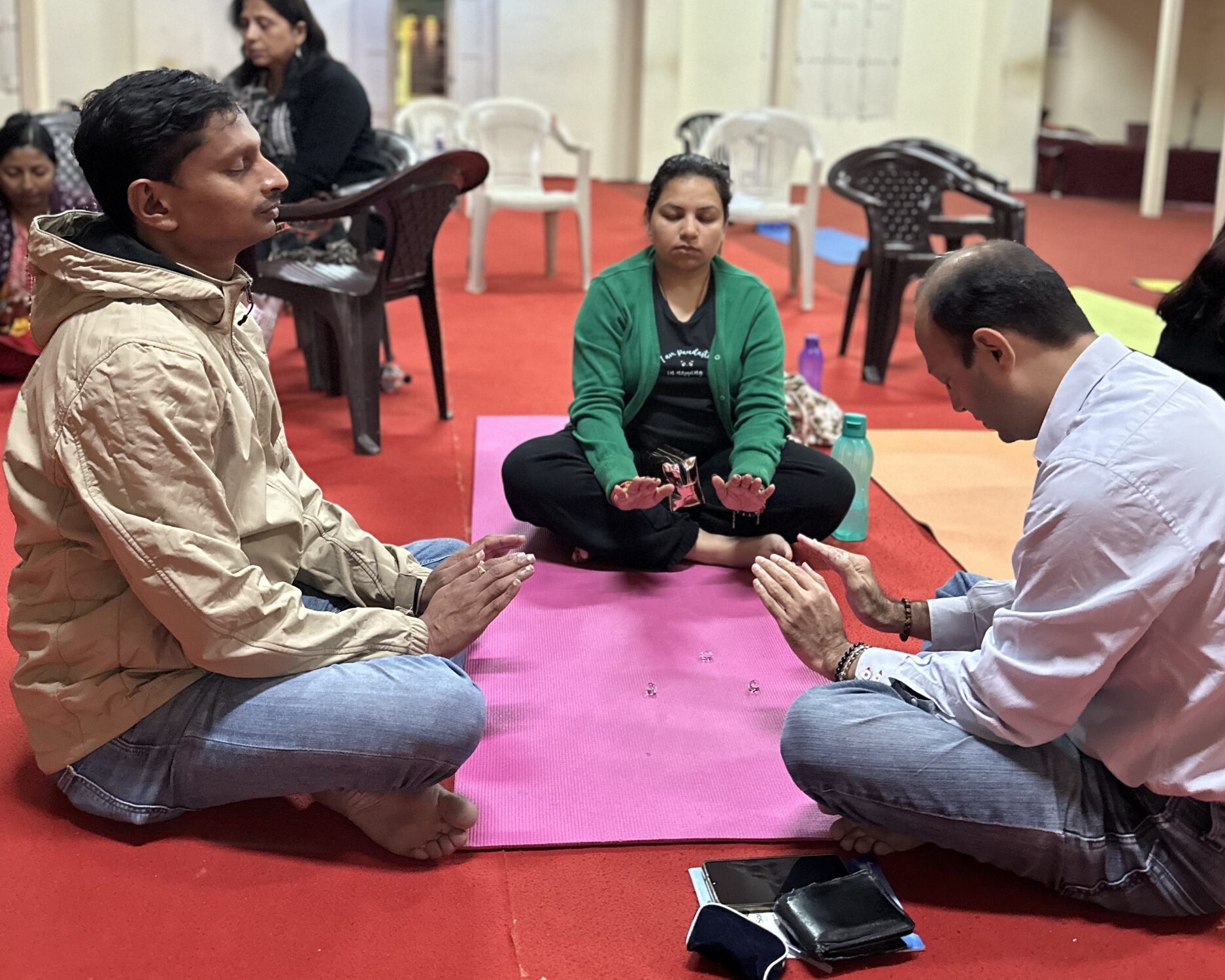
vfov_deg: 44.6
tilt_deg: -9.2
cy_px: 273
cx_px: 618
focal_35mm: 32
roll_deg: -1.1
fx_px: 1160
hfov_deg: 55.7
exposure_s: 1/50
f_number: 1.78
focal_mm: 6.86
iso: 800
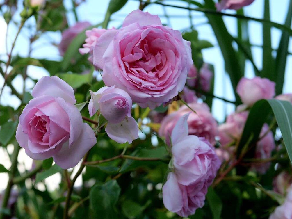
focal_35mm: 51
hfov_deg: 37.5
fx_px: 430
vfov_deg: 28.6
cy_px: 108
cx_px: 143
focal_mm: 25
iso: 200
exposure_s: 1/640
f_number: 3.5
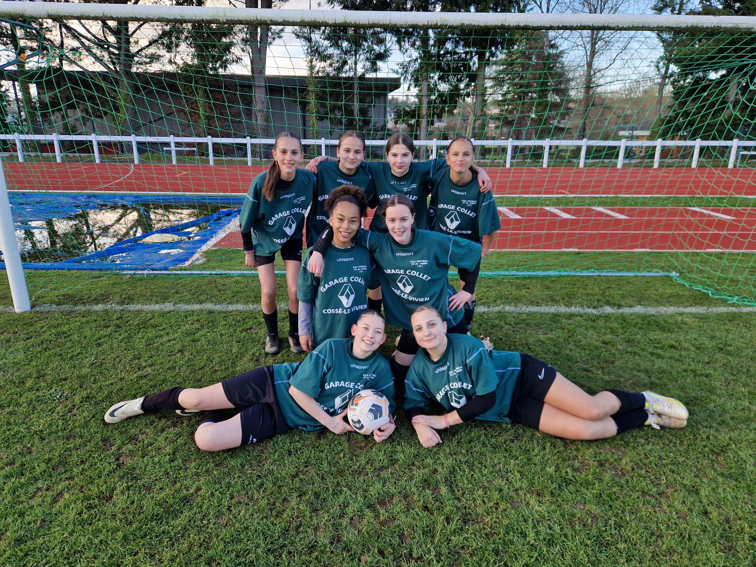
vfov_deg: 58.9
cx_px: 378
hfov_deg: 73.9
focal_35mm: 23
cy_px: 284
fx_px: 502
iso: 50
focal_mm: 5.4
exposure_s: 1/282
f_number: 1.8
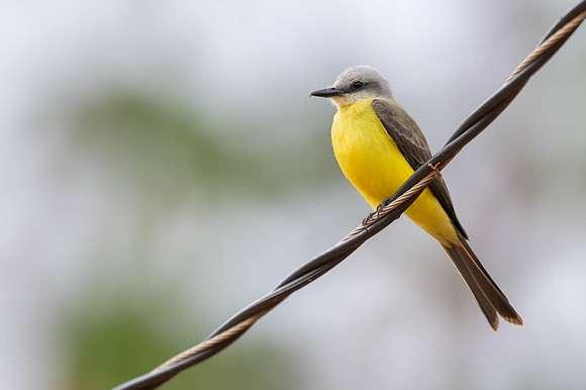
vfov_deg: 1.4
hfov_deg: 2.0
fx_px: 16420
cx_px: 290
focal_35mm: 1009
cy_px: 178
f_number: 5.6
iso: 360
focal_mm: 560
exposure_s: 1/500
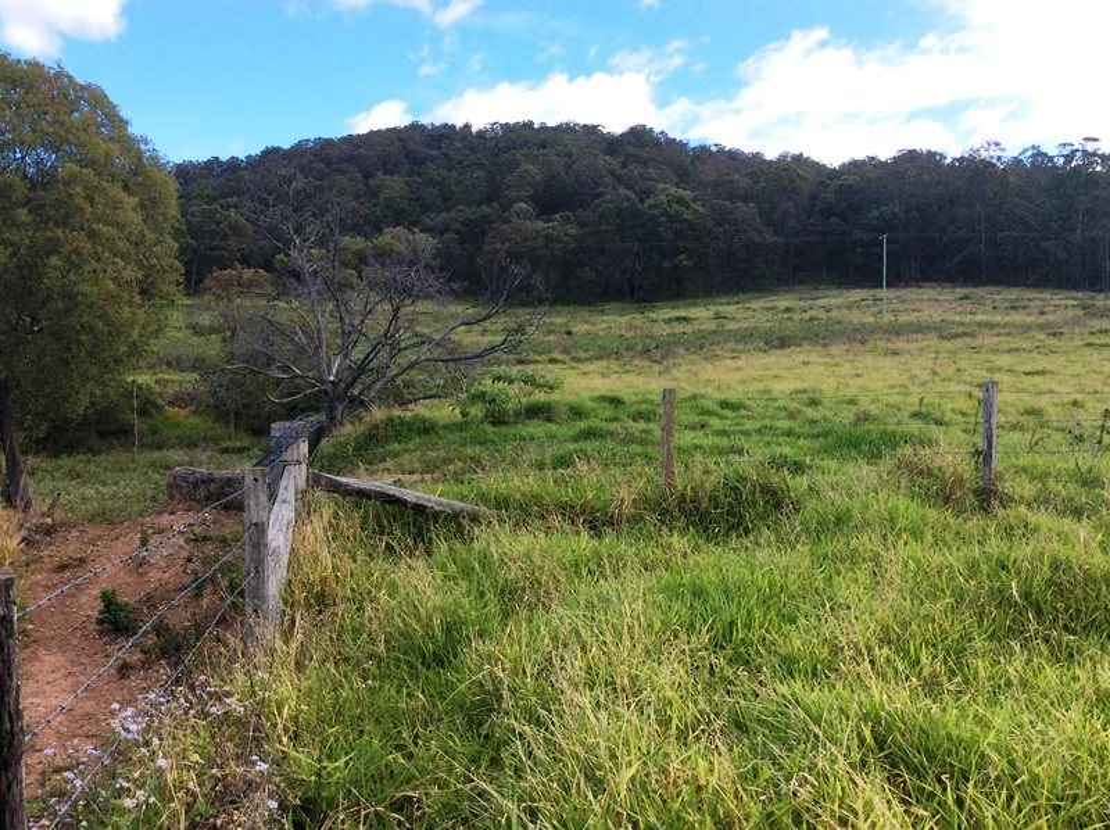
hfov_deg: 56.9
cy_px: 415
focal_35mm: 32
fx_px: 1025
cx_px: 555
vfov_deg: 44.1
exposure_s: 1/539
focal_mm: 3.3
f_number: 2.4
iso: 32
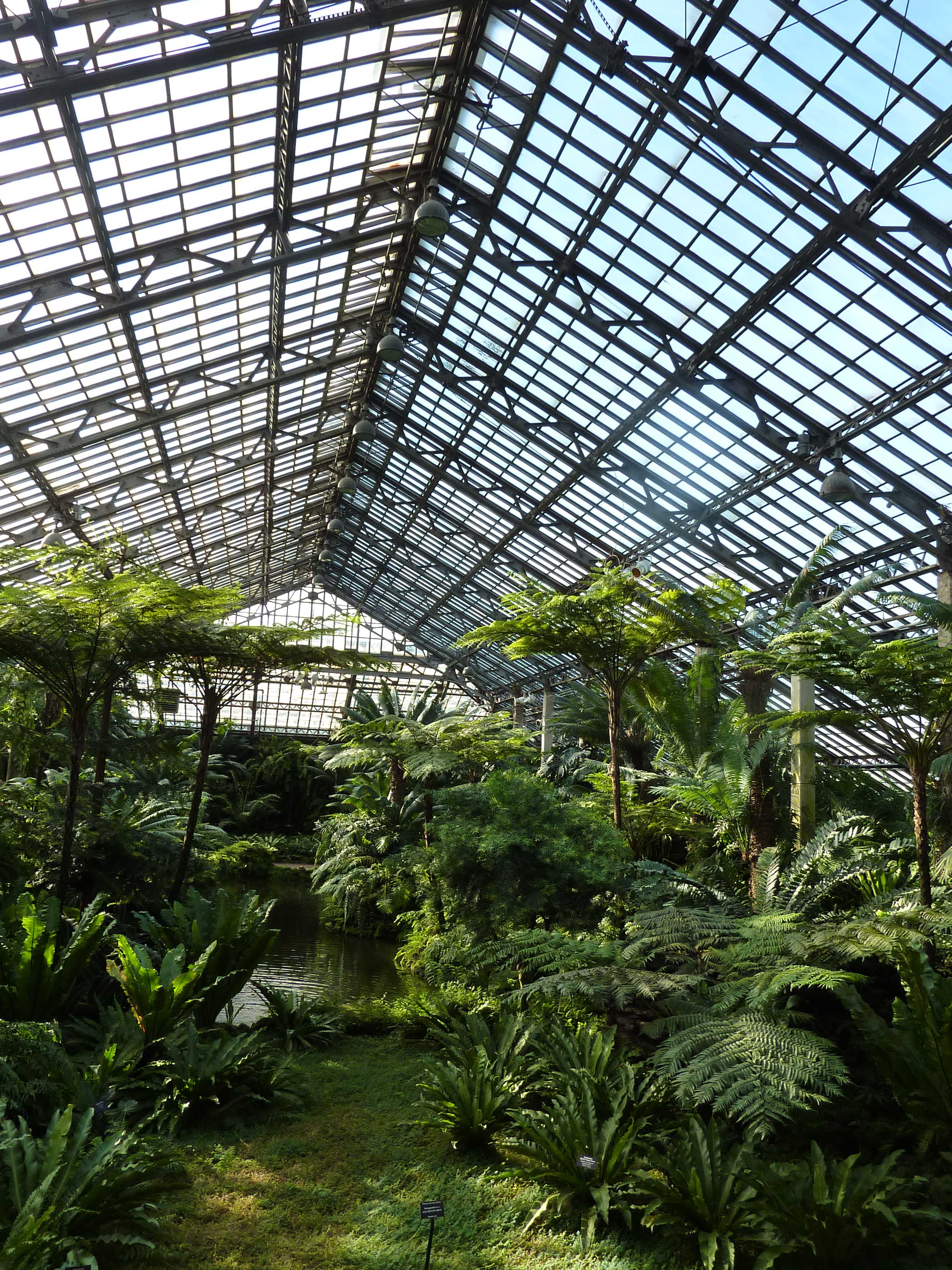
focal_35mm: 25
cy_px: 635
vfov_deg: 69.4
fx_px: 917
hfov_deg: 54.9
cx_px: 476
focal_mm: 4.1
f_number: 4
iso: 125
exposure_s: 1/125
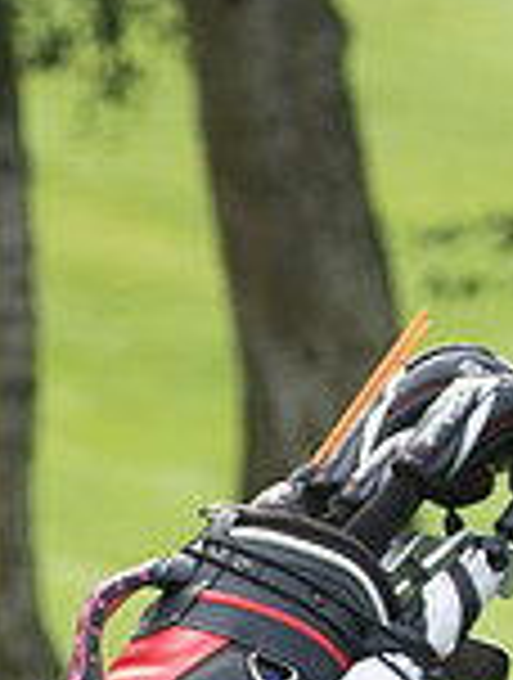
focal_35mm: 1103
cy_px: 277
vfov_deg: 1.8
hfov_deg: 1.4
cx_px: 1300
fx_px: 21703
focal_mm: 300
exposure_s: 1/1000
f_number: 8
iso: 2000
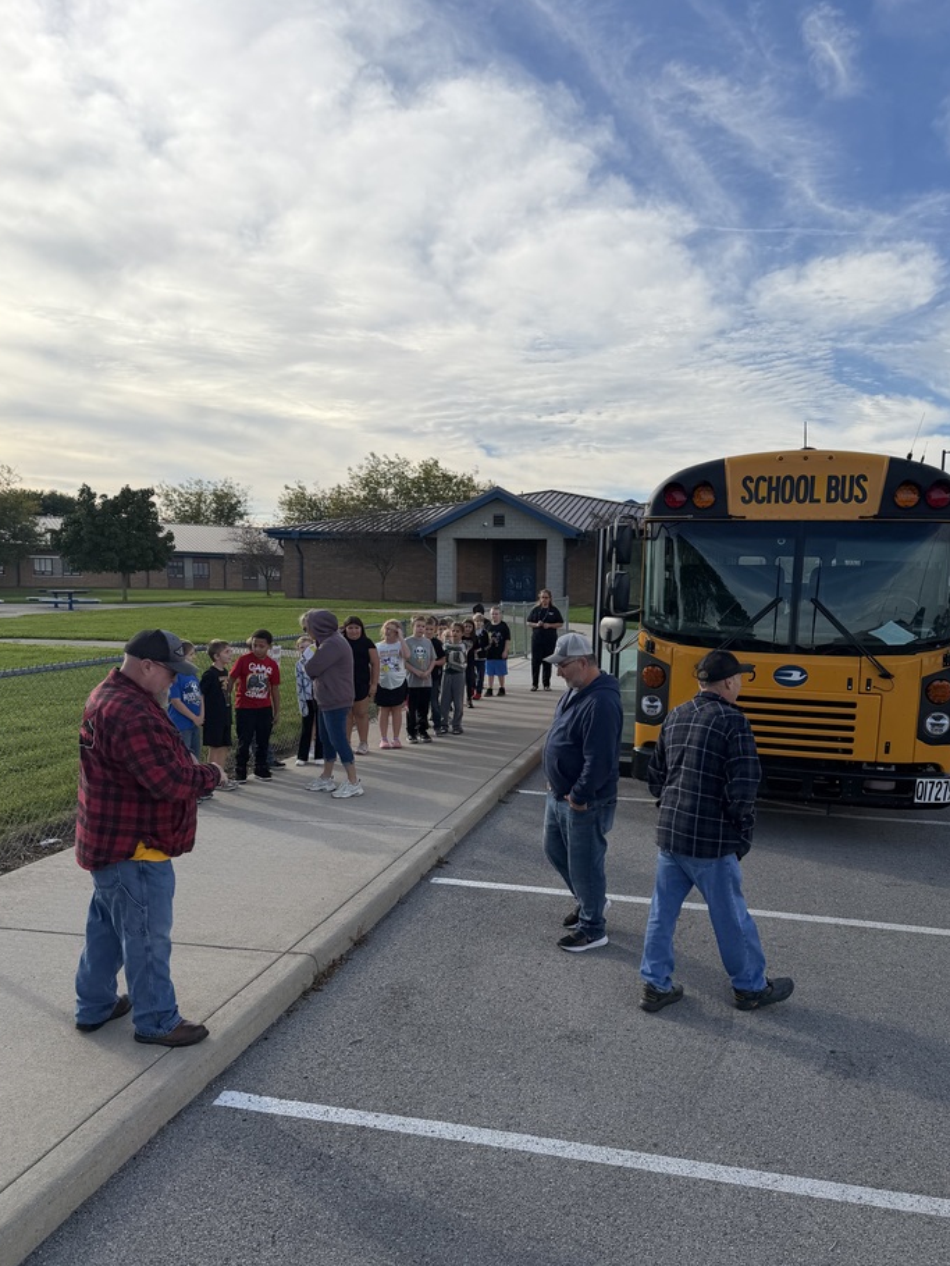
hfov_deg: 51.3
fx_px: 988
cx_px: 513
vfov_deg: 65.2
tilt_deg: -7.1
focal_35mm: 27
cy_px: 696
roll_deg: -0.3
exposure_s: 1/4673
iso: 80
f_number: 1.78
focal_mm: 6.76
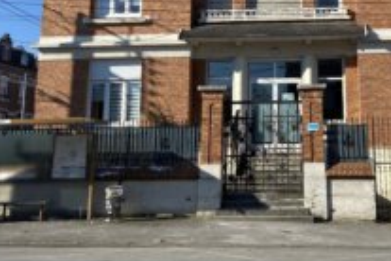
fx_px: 586
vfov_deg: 24.5
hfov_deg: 36.3
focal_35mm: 54
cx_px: 278
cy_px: 38
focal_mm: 4.25
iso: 32
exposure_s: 1/2688
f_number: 1.8
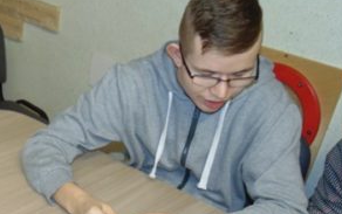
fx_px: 541
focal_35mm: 58
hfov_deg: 33.8
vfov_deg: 21.6
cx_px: 55
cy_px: 218
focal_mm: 4.5
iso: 200
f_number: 3
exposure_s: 1/30
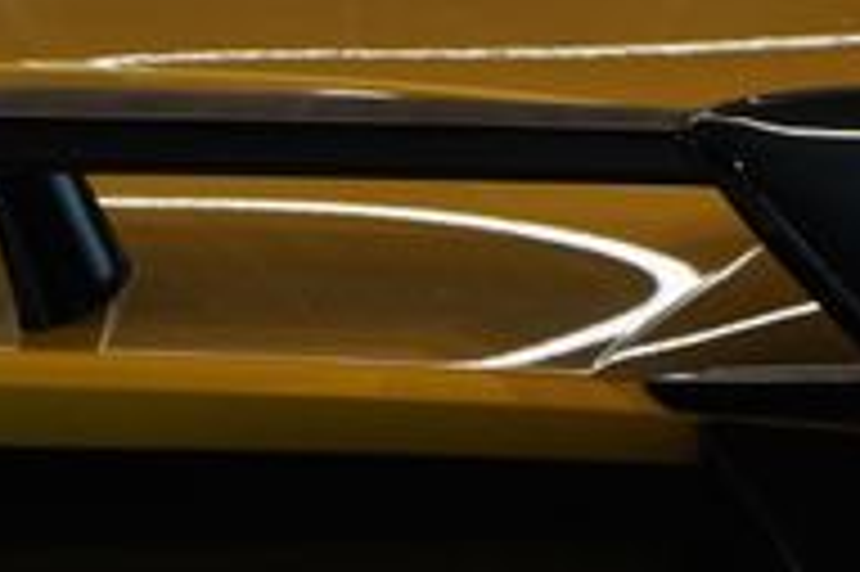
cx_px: 482
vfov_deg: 3.6
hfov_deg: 5.5
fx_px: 8950
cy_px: 1502
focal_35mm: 375
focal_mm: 70
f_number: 5.6
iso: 2000
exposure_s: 1/160
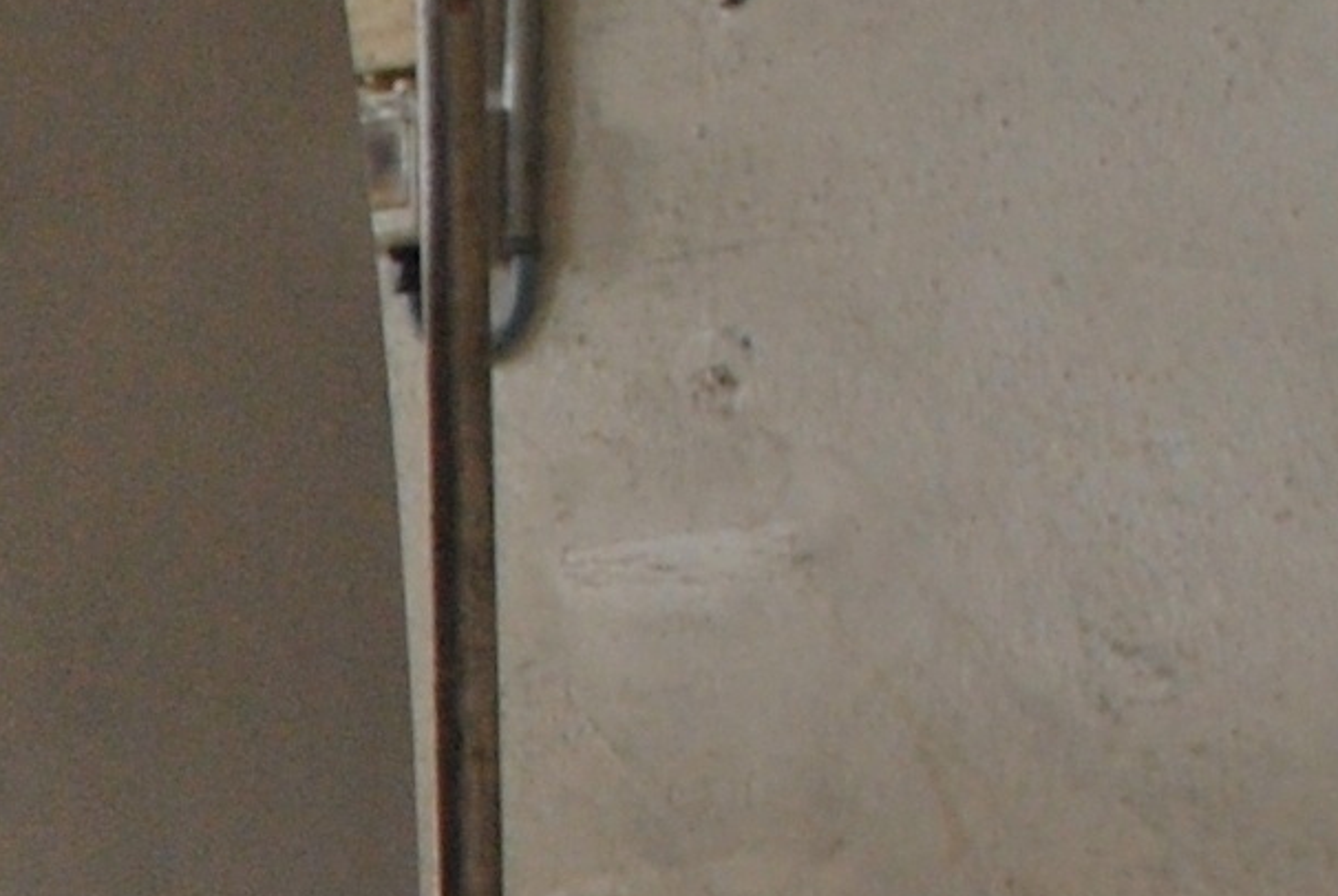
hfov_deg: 7.8
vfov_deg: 5.4
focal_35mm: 249
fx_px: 9268
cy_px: 1684
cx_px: -1610
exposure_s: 1/100
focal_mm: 26
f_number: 5
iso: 200
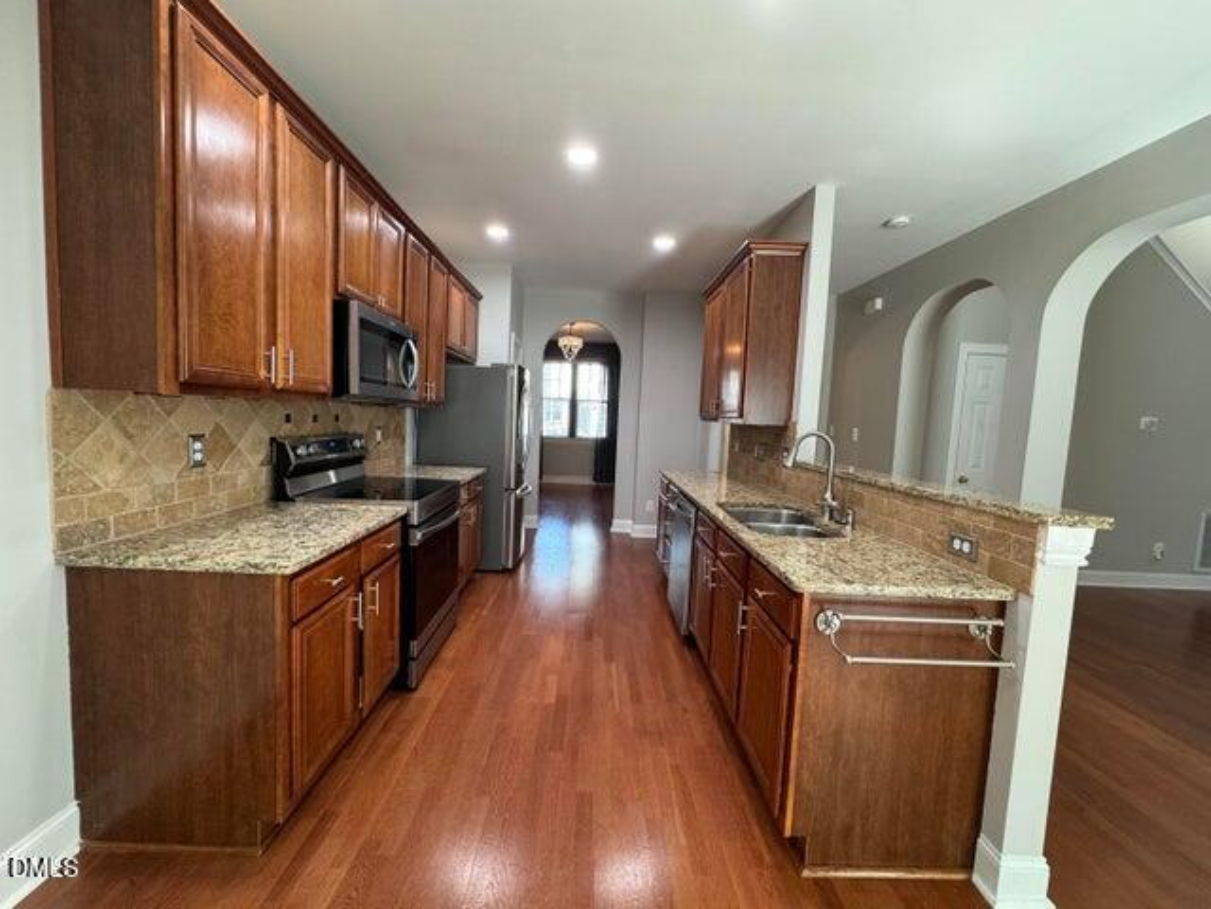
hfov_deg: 102.1
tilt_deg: -4.7
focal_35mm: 14
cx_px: 606
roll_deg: -2.8
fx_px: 490
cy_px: 454
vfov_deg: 85.7
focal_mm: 2.22
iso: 200
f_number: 2.2
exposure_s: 1/60
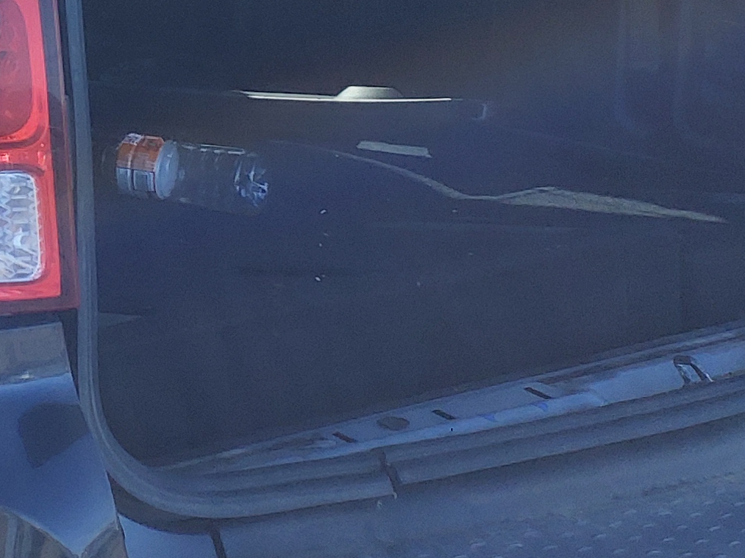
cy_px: 3
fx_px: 2281
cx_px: -32
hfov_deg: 18.0
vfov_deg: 13.8
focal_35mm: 106
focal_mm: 3.58
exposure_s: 1/198
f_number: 1.9
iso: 40
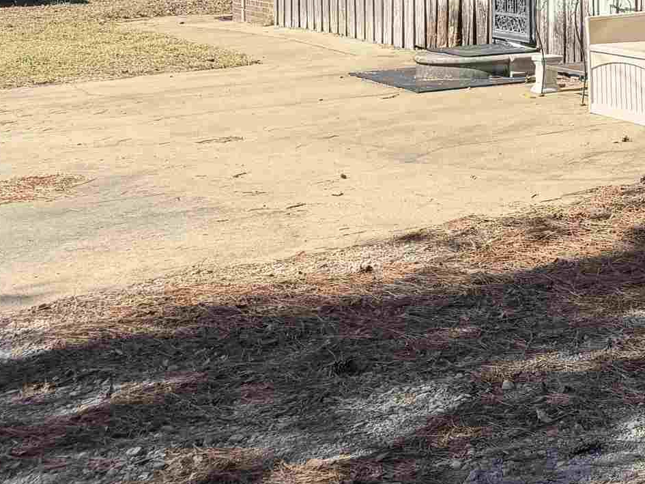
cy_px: -87
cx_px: 984
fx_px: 1454
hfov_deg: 21.0
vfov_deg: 18.0
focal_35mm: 78
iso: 80
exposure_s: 1/1585
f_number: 1.78
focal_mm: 6.76
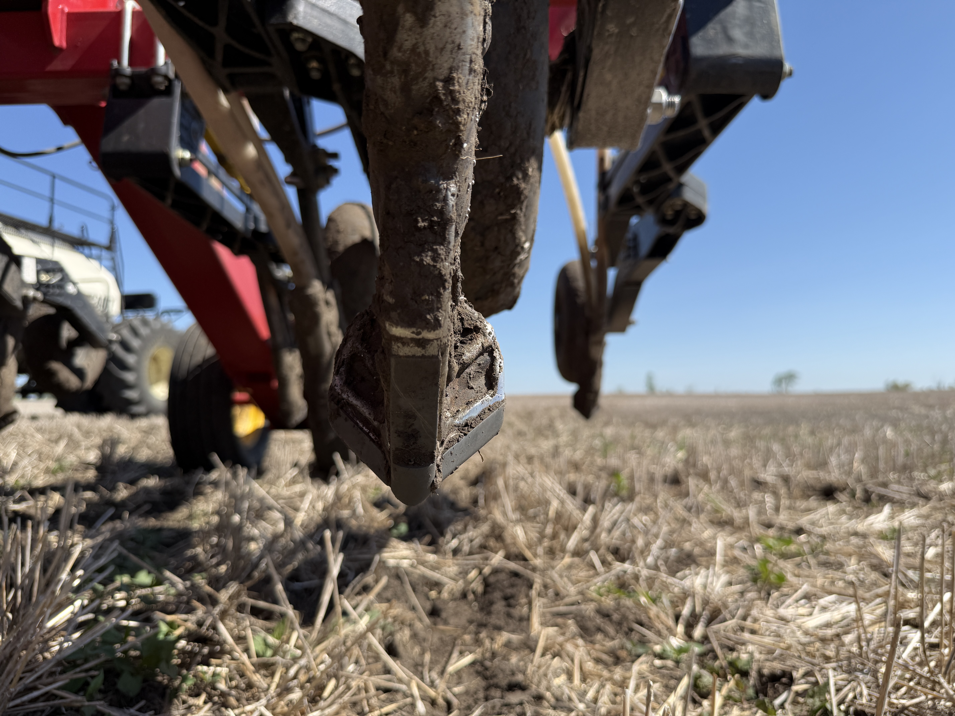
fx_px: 662
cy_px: 358
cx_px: 478
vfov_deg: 56.8
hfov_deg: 71.6
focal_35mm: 24
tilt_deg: +6.1
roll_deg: +1.6
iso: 80
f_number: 1.78
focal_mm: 6.76
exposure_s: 1/3759
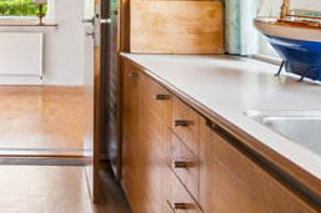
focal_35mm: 53
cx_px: 39
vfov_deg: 24.5
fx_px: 472
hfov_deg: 35.6
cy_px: 7
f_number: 10
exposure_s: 1/3.33
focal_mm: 17
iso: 250
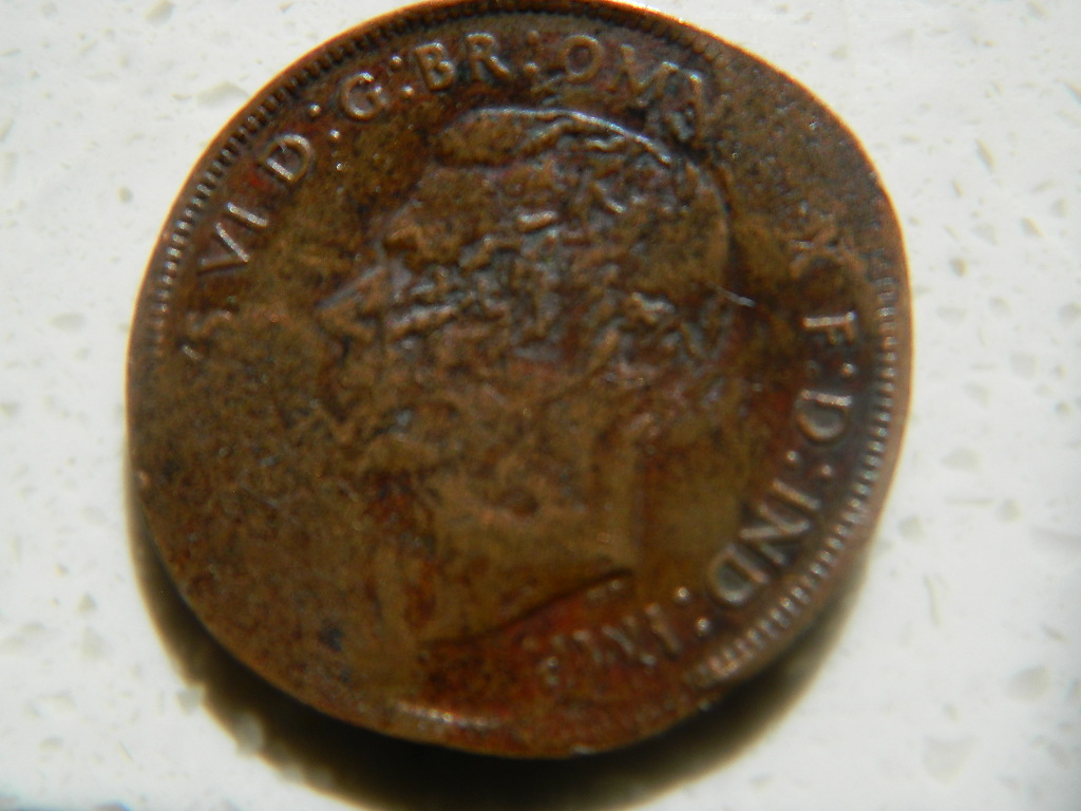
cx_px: 540
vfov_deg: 40.7
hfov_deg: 52.6
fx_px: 1093
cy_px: 406
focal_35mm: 35
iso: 80
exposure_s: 1/640
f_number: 3.3
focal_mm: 6.2
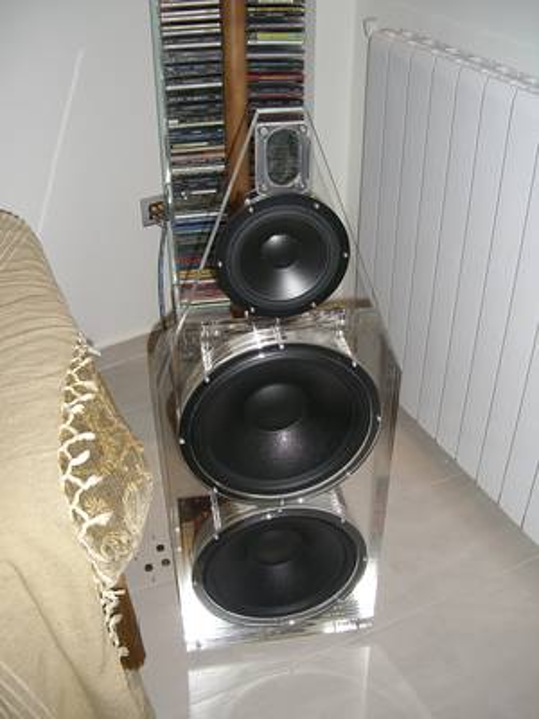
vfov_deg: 49.0
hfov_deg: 37.7
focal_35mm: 38
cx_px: 270
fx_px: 789
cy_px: 360
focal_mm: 7.9
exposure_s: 1/60
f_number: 2.8
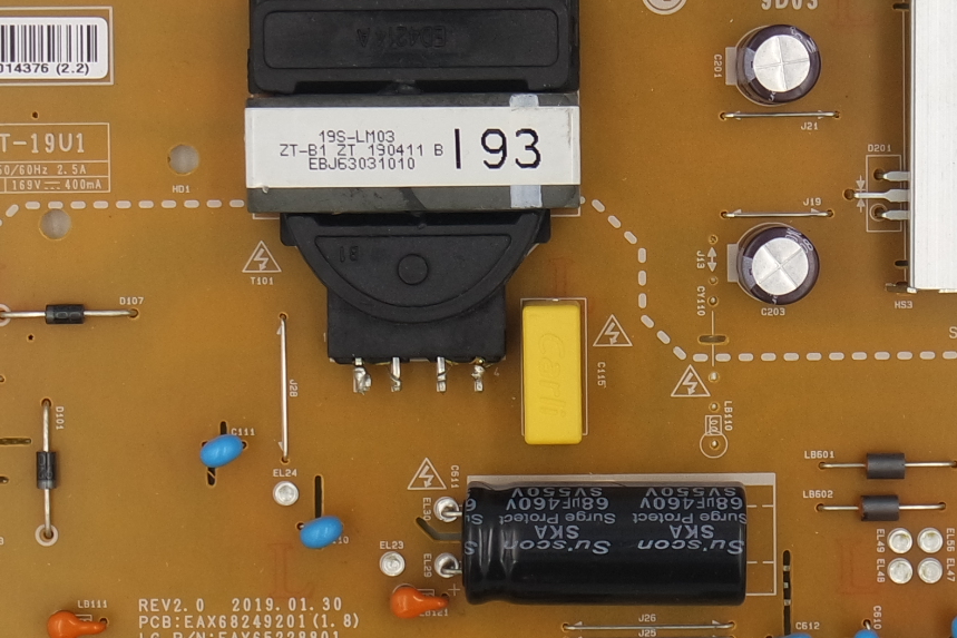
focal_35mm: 149
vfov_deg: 9.2
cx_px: 617
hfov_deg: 13.8
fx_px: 3961
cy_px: 253
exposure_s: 1/100
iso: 160
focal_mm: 16
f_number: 5.6
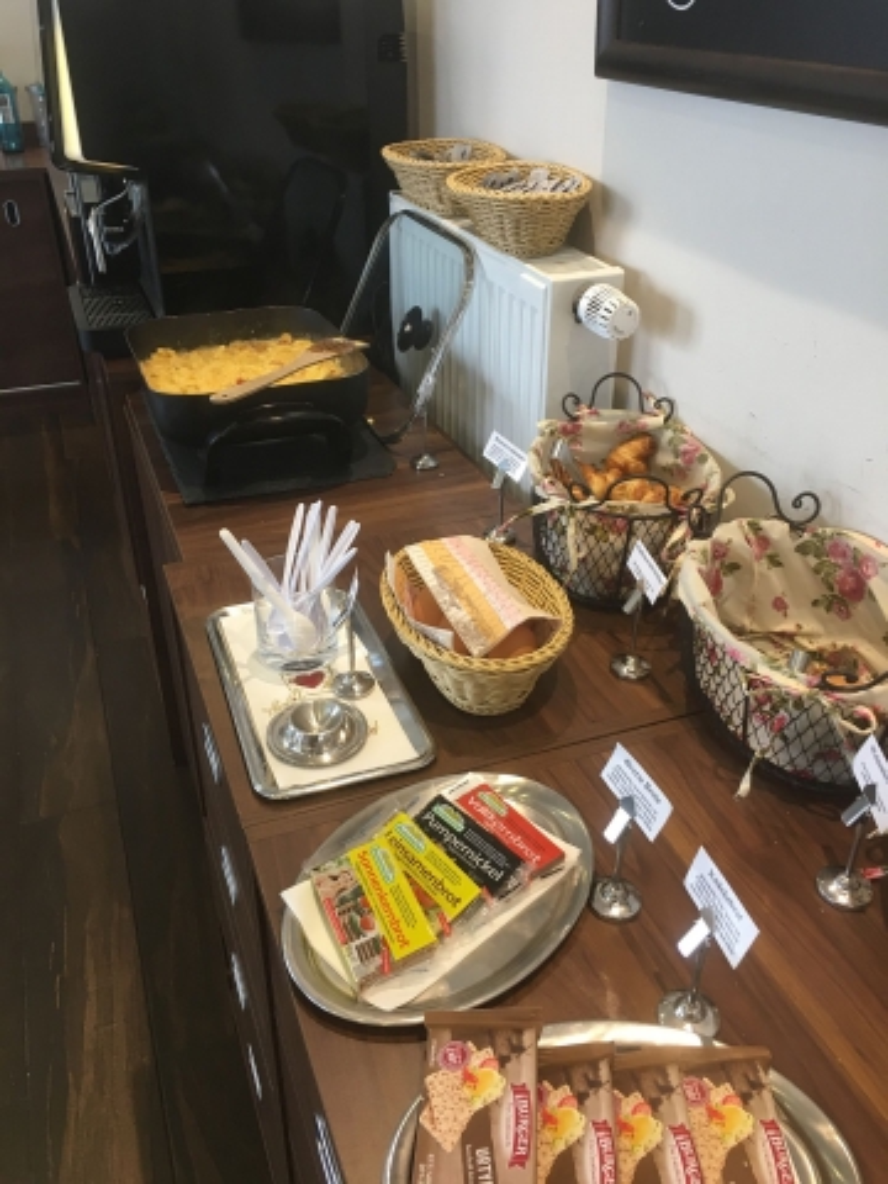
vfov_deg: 61.7
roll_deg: +0.5
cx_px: 444
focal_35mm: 29
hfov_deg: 48.2
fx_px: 992
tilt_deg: -30.3
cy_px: 592
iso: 64
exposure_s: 1/33
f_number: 2.2
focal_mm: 4.15
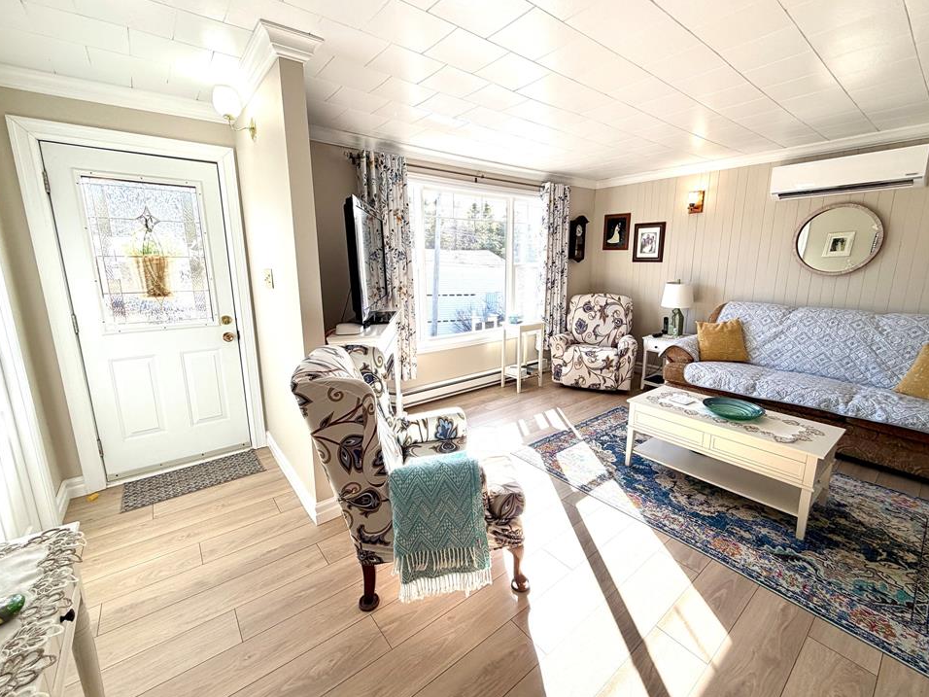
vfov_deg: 81.7
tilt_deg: -11.6
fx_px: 403
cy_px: 341
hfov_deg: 98.1
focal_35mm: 15
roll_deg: +0.5
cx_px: 487
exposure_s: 1/240
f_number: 2.2
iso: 40
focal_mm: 2.22
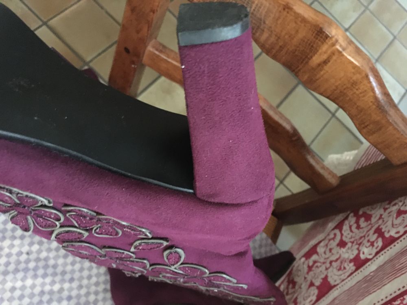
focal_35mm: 29
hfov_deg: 61.7
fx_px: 341
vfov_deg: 48.2
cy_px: 152
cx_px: 204
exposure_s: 1/17
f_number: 2.2
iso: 640
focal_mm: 4.15
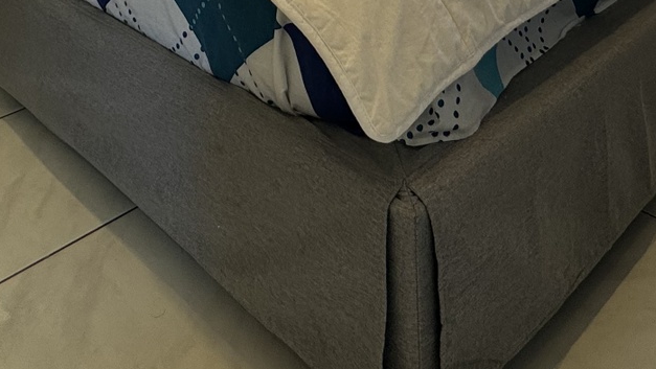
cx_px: 323
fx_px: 766
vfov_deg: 19.7
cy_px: -303
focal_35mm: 44
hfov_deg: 46.4
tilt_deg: -1.0
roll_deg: +1.4
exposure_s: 1/100
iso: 40
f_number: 2.2
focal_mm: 2.22
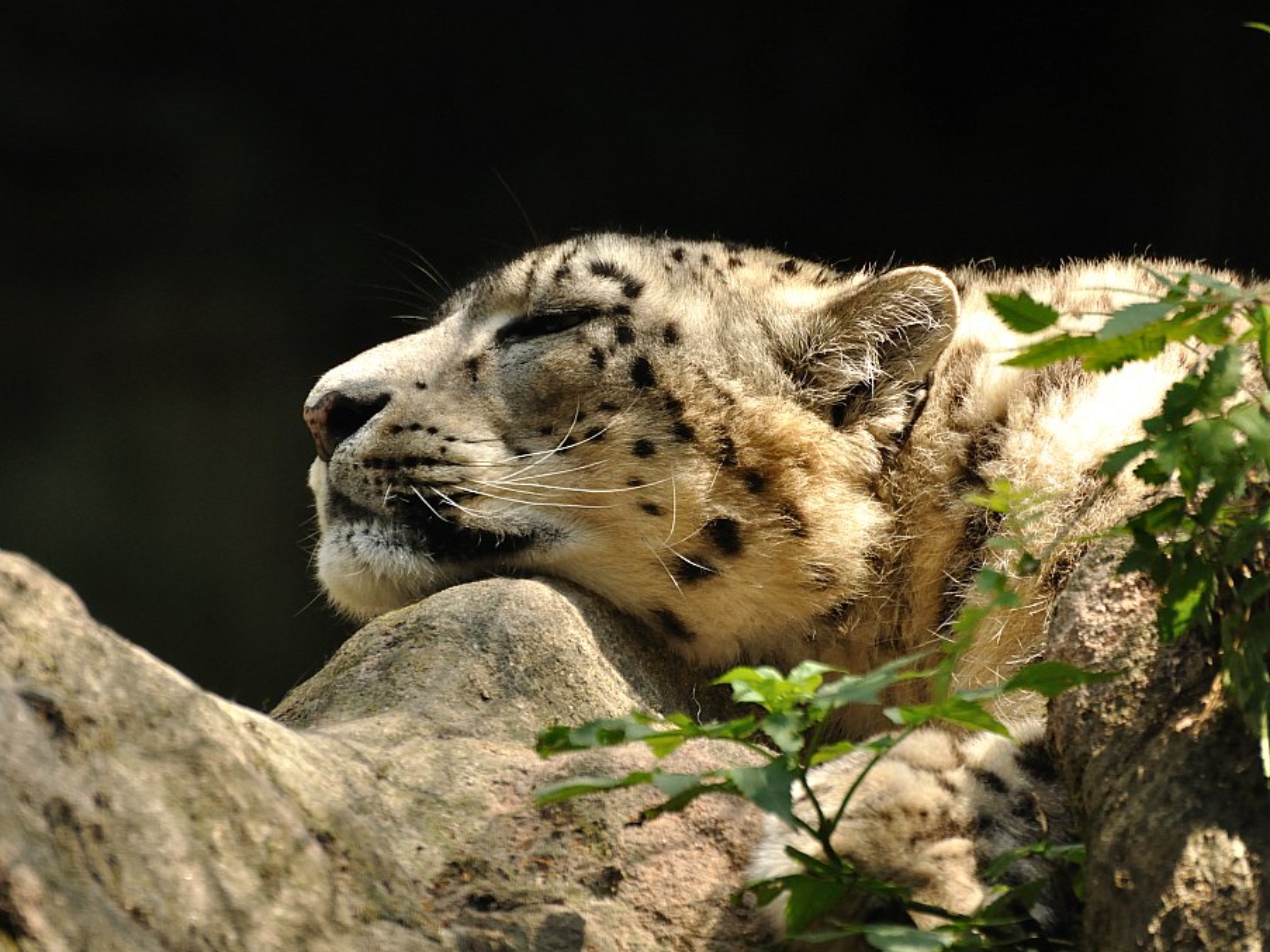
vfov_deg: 3.0
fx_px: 17975
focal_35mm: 490
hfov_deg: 4.0
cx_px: 665
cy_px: 475
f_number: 5.6
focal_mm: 300
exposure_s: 1/640
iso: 1000
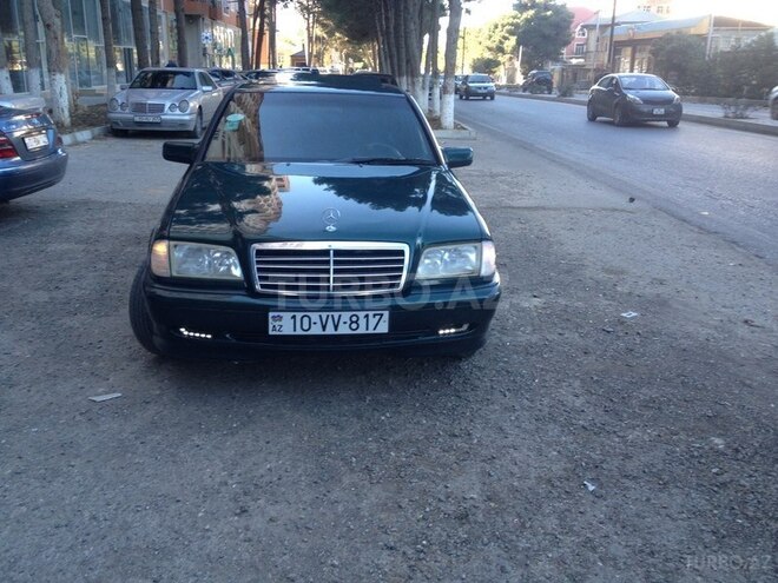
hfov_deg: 52.6
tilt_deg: -20.9
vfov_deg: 40.7
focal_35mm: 35
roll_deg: -0.2
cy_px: 292
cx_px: 389
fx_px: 787
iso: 50
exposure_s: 1/120
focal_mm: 4.28
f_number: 2.4
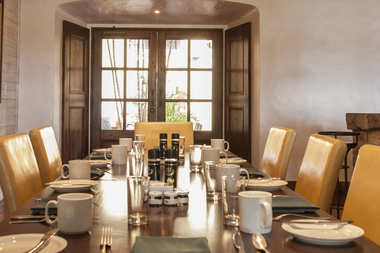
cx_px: 167
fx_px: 507
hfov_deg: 41.0
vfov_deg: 28.0
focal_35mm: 48
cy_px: 93
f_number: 9
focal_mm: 32
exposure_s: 2
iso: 50
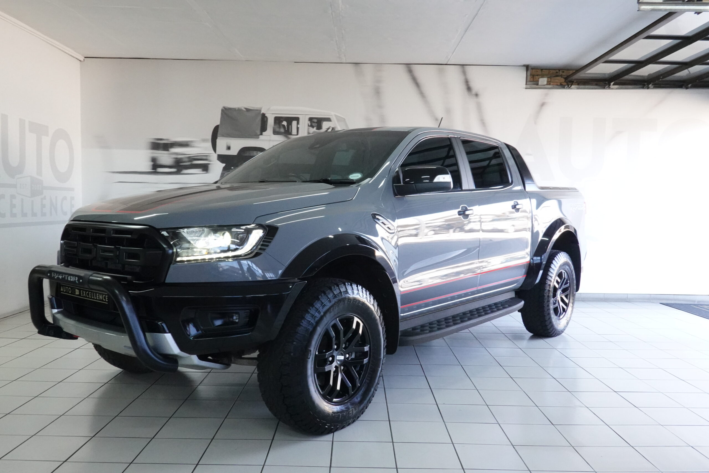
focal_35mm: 31
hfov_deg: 60.3
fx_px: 611
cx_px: 354
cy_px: 236
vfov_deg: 42.3
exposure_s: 1/40
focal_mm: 11.52
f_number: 8
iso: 2500
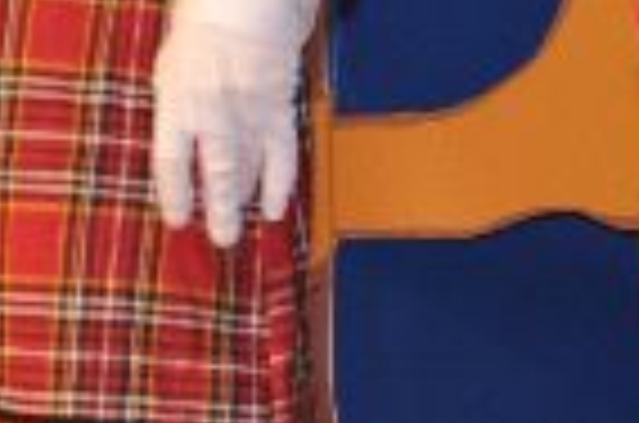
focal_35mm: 886
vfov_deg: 1.5
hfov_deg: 2.3
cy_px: -763
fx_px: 15688
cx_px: 320
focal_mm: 105
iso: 400
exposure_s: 1/60
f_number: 5.6
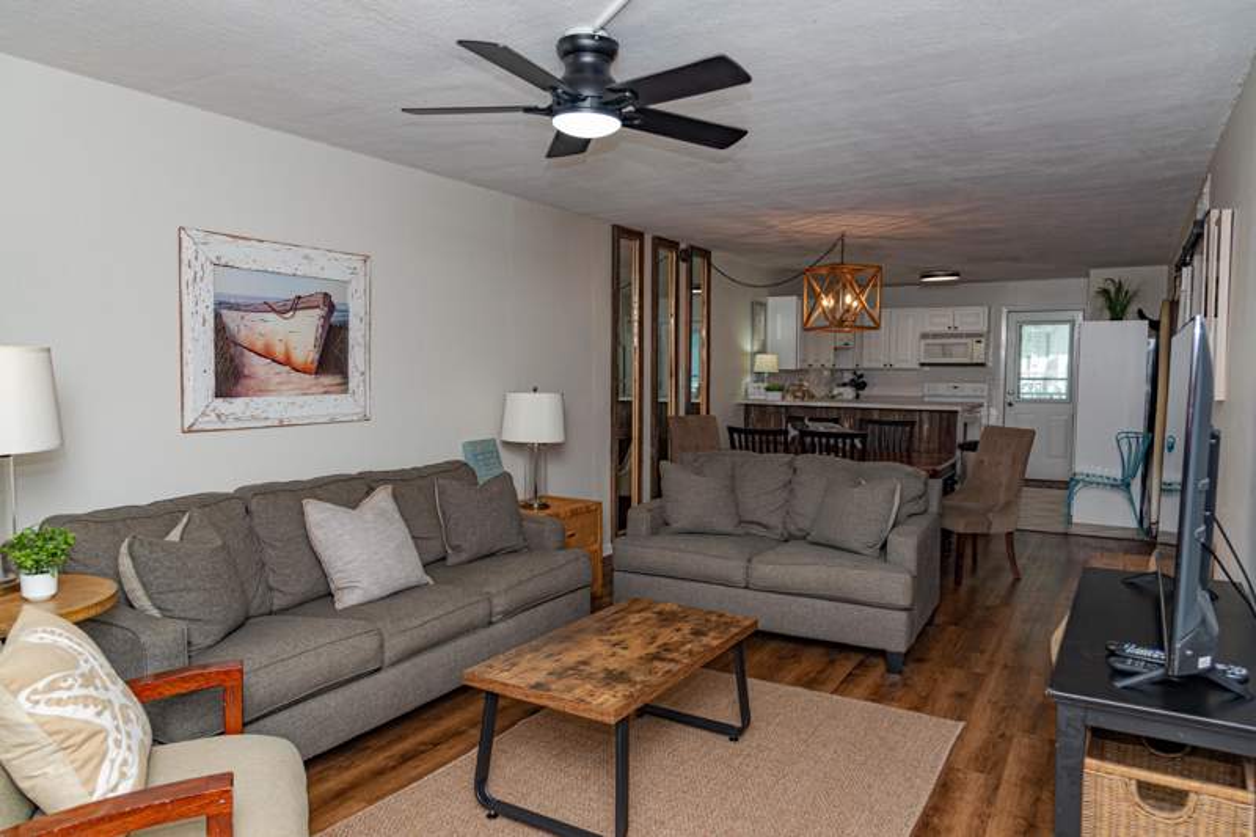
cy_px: 418
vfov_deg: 53.1
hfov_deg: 73.8
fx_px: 837
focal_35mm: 24
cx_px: 628
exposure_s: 1/125
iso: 400
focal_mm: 24
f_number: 7.1
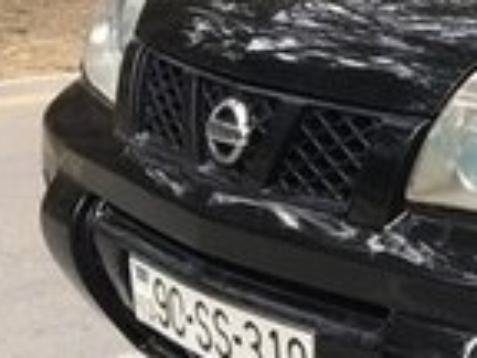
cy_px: 118
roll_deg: -2.1
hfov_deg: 13.0
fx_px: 1833
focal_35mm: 133
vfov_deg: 11.1
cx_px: 941
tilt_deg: -10.8
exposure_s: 1/167
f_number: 2.2
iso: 25
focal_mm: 4.15
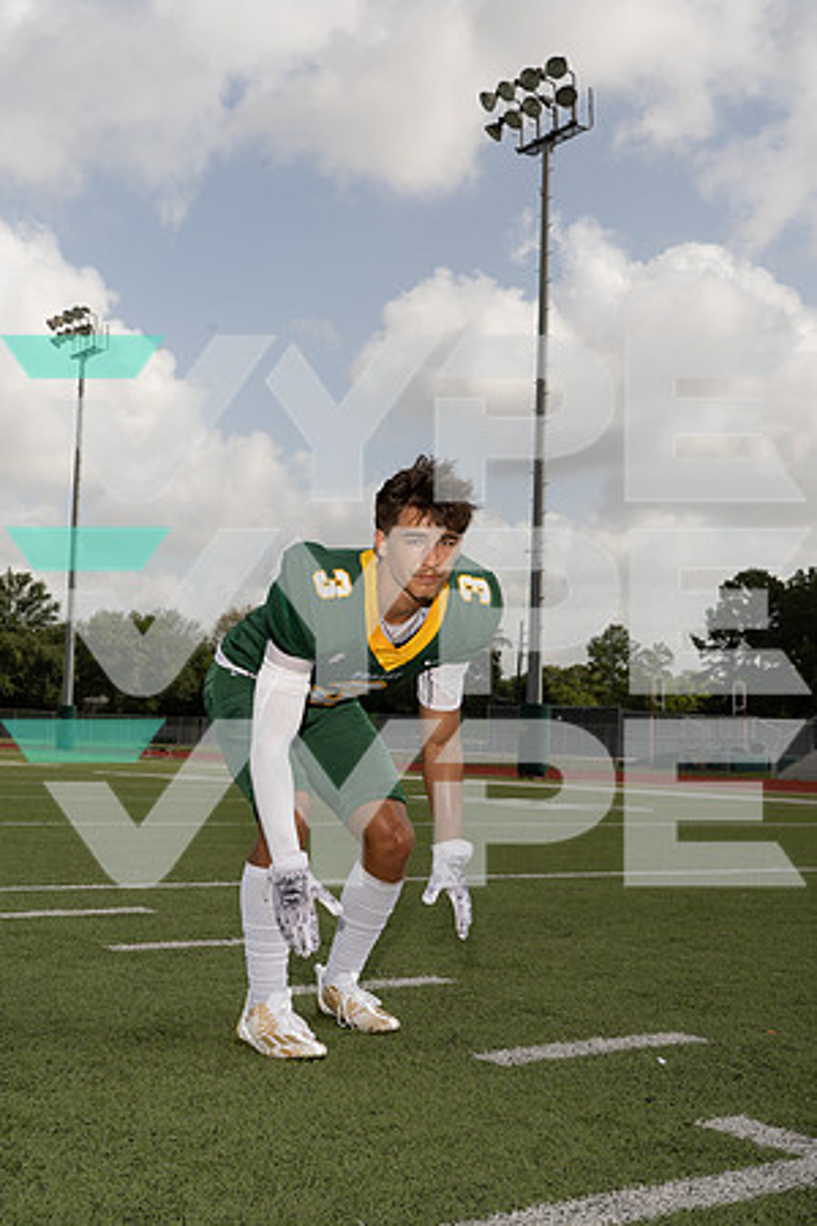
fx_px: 1498
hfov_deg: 30.5
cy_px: 613
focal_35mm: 44
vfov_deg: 44.5
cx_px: 408
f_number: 11
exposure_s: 1/250
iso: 100
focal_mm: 44
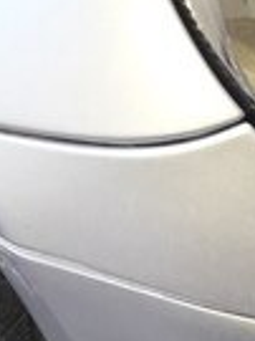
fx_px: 974
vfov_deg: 18.4
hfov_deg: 14.6
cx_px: -18
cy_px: 455
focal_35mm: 99
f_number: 1.9
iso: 80
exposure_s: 1/100
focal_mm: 3.6
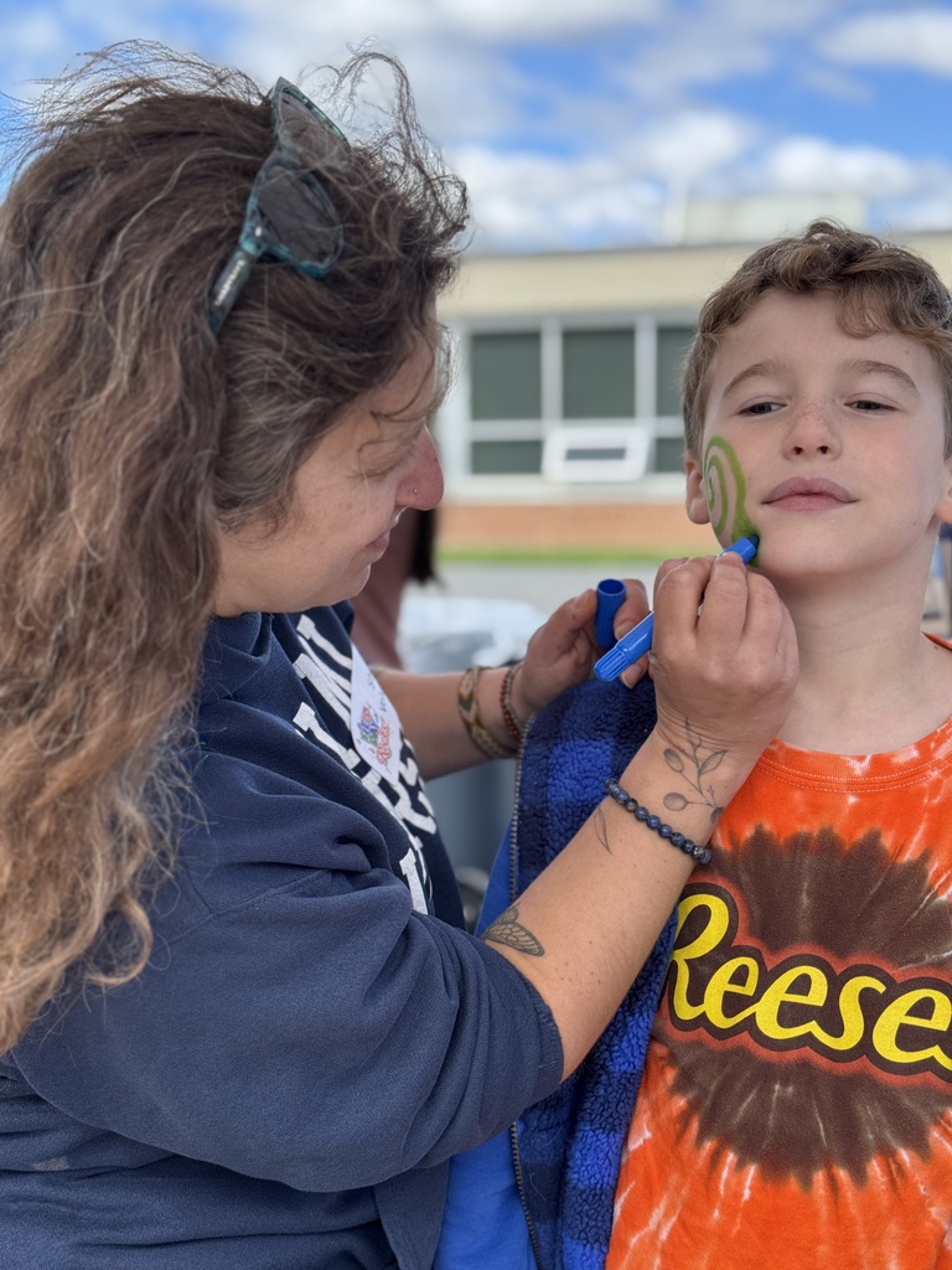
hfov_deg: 30.3
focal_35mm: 48
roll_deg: +1.3
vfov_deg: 39.7
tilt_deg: -5.5
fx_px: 1760
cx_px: 476
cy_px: 635
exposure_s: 1/1094
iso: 64
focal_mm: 6.76
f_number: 1.78
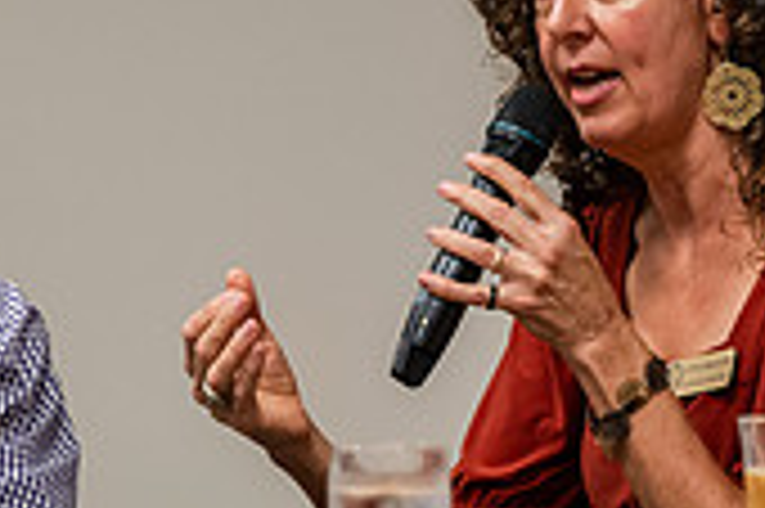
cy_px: 173
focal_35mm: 355
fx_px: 7536
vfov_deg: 3.9
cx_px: 621
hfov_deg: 5.8
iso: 1000
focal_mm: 104
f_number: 2.8
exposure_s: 1/160
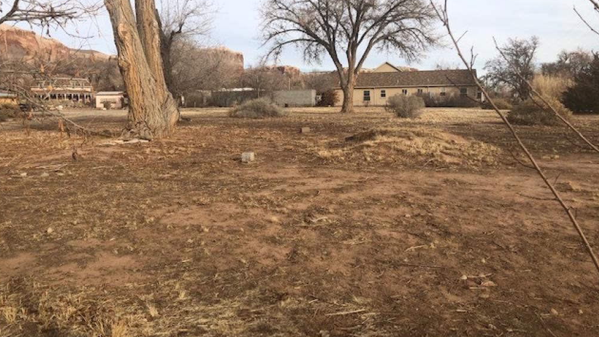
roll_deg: +1.2
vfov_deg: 37.6
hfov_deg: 62.6
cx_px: 296
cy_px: 134
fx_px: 492
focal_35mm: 31
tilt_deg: -3.5
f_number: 1.8
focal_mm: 3.99
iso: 20
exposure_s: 1/1453
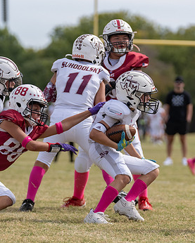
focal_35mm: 390
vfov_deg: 5.0
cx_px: 59
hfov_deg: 4.0
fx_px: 2812
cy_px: 147
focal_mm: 150
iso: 125
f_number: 3.2
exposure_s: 1/2500
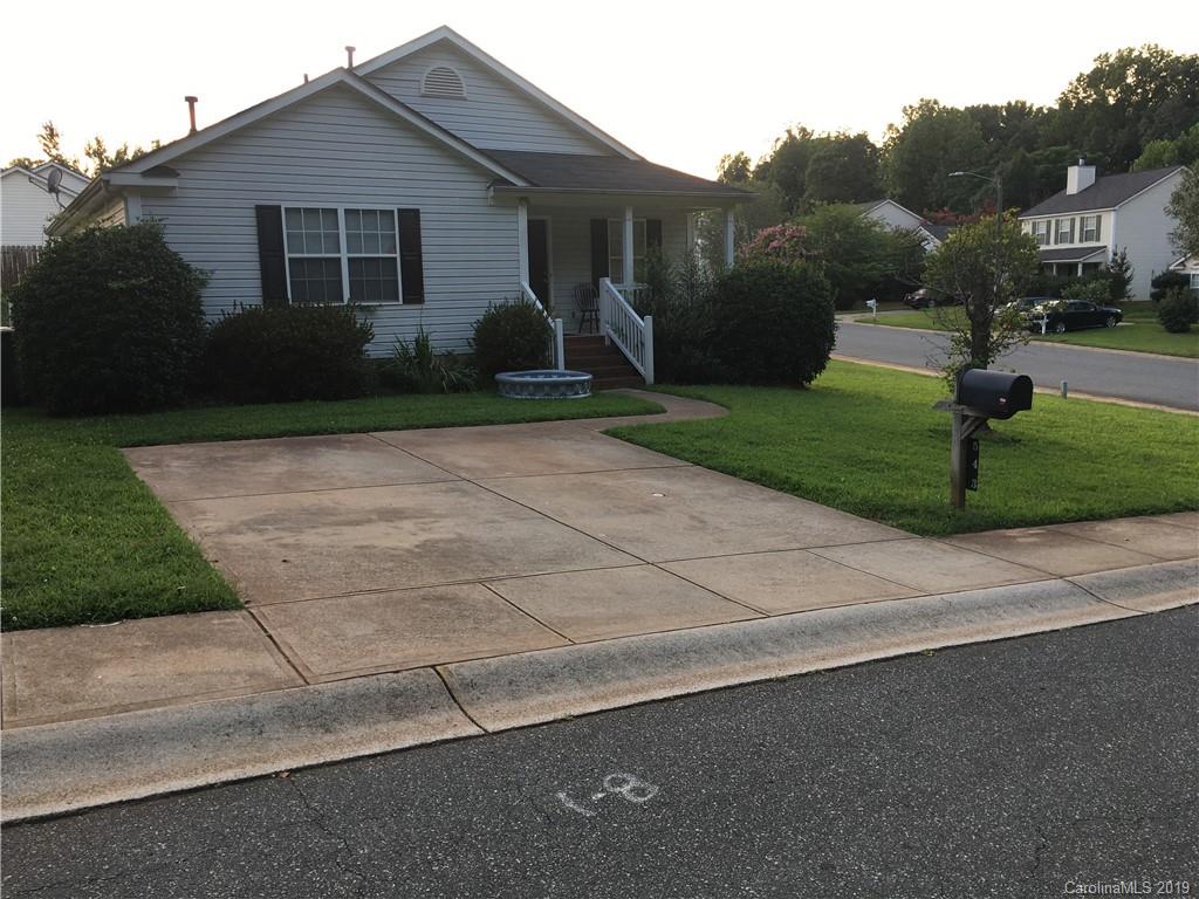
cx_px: 600
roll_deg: +1.1
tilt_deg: -8.9
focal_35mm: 29
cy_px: 450
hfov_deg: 61.7
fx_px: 1004
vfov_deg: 48.2
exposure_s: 1/40
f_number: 2.2
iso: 25
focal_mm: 4.15
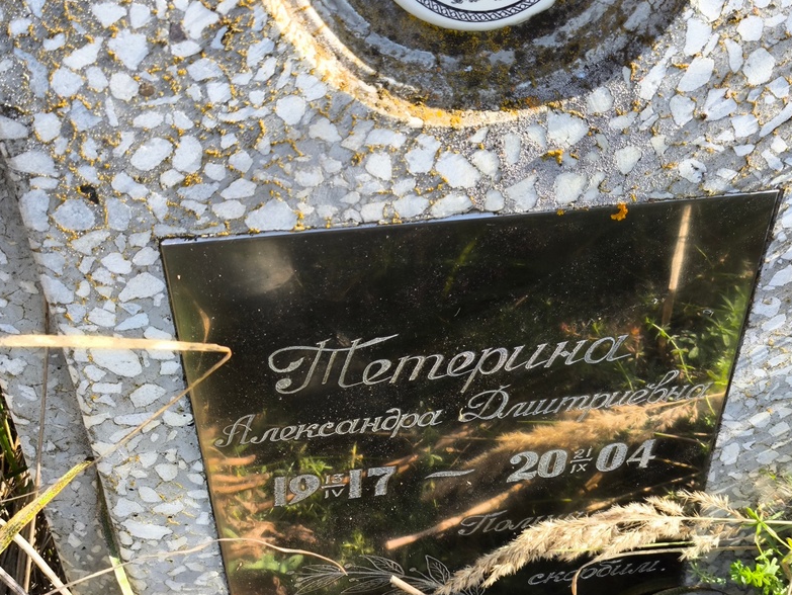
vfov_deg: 28.6
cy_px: 298
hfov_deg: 37.5
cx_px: 402
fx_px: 1167
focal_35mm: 51
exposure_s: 1/266
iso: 50
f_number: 1.7
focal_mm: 4.71
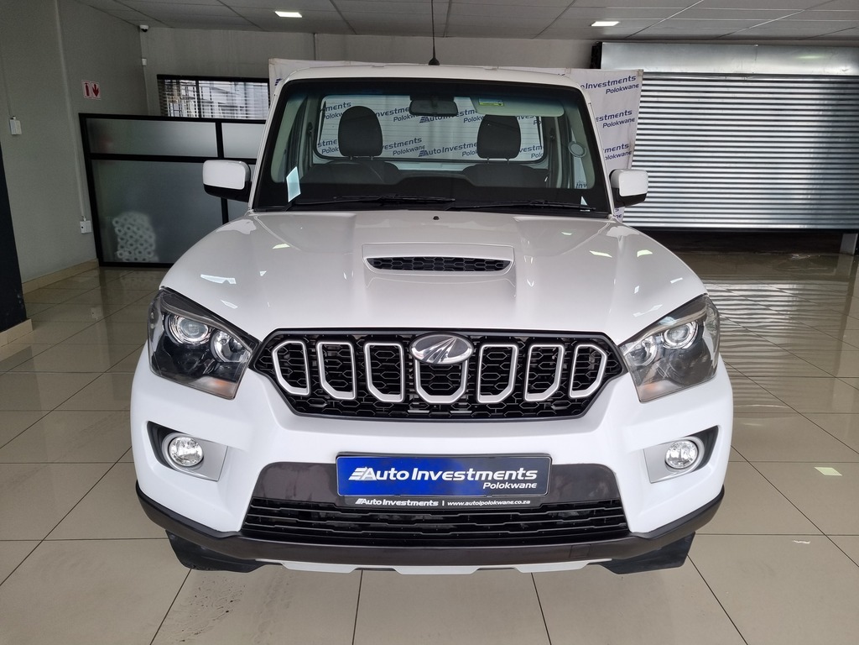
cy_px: 322
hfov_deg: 67.3
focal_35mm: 26
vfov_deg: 53.1
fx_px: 645
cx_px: 430
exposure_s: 1/133
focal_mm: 5.4
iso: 50
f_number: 1.8
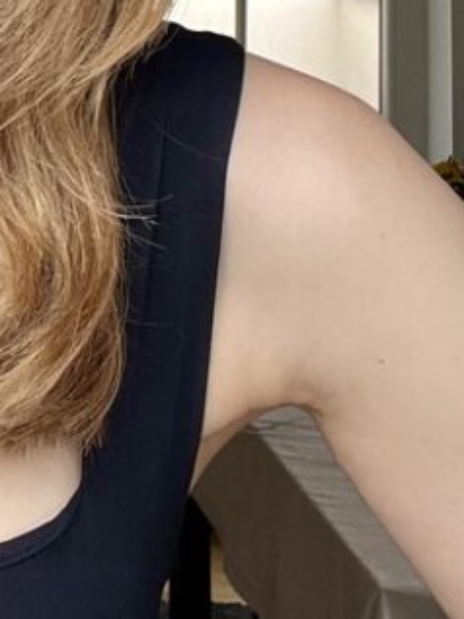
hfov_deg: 14.4
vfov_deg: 19.1
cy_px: -131
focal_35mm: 97
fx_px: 1732
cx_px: -201
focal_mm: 2.71
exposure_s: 1/121
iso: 32
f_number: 2.2
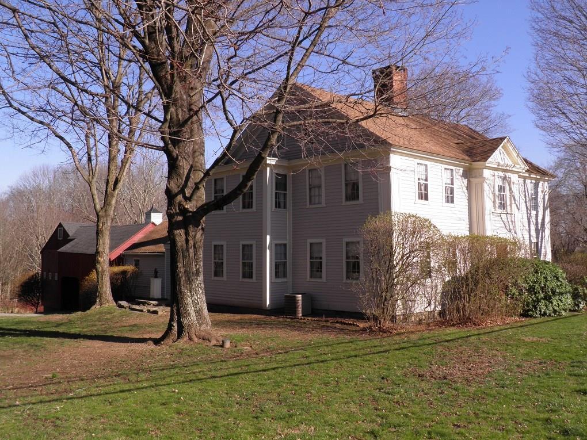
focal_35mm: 35
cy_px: 220
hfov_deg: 52.6
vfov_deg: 40.7
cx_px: 294
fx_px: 594
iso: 50
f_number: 5.5
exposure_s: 1/250
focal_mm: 6.3
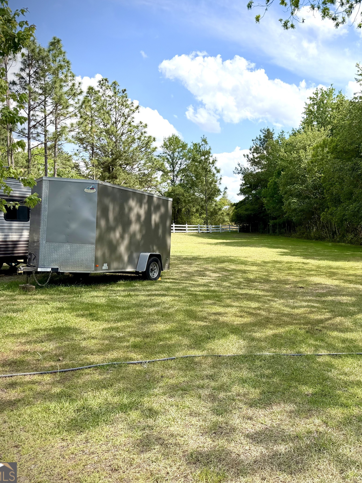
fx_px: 460
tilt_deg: +0.1
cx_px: 274
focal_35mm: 33
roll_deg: +2.5
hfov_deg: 41.6
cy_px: 238
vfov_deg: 55.3
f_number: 1.78
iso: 100
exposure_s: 1/3021
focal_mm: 6.76
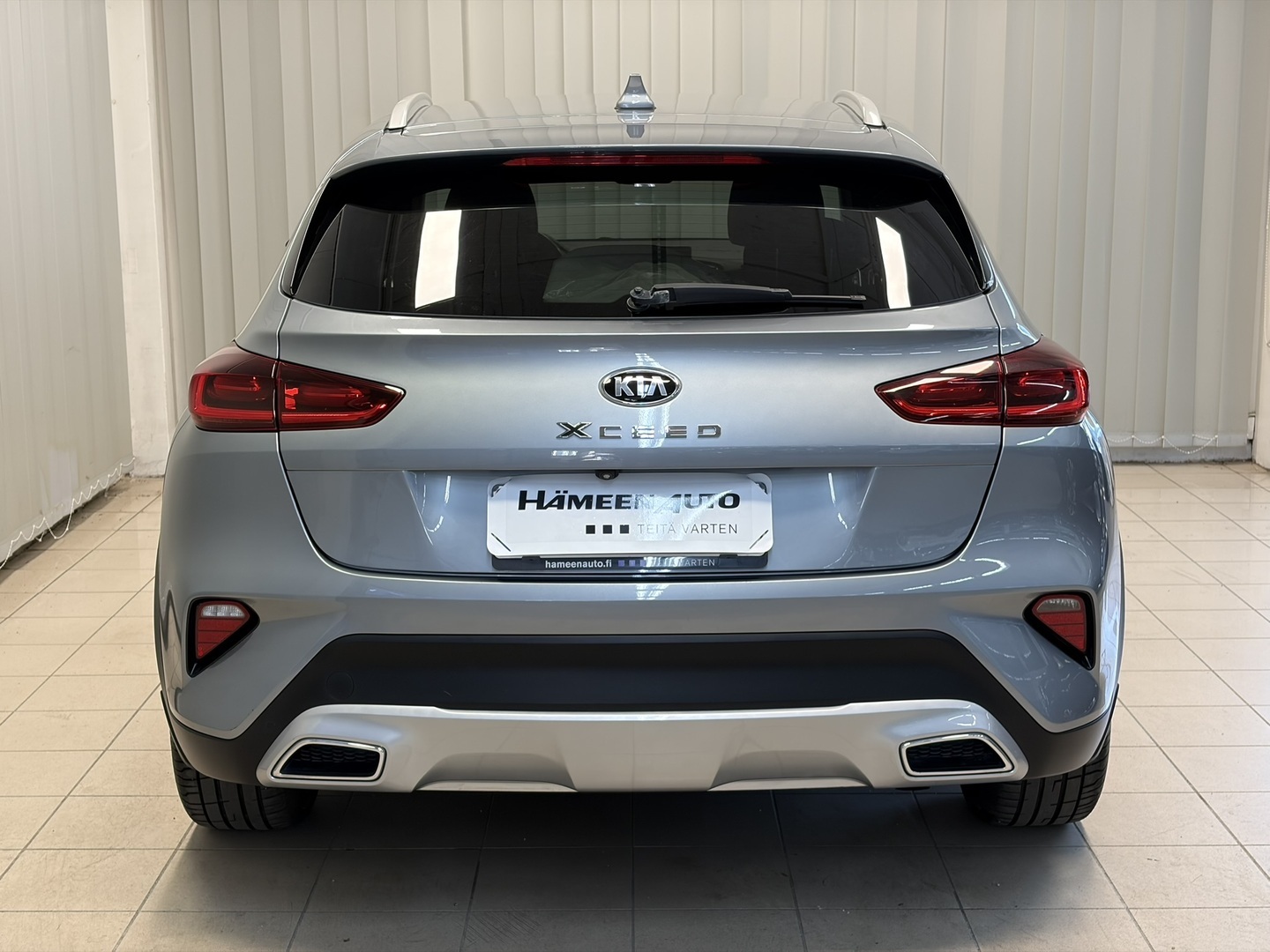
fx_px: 1908
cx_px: 635
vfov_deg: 28.0
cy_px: 476
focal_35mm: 52
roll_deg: +0.3
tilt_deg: -11.1
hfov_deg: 36.8
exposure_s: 1/50
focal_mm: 5.96
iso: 40
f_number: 1.6
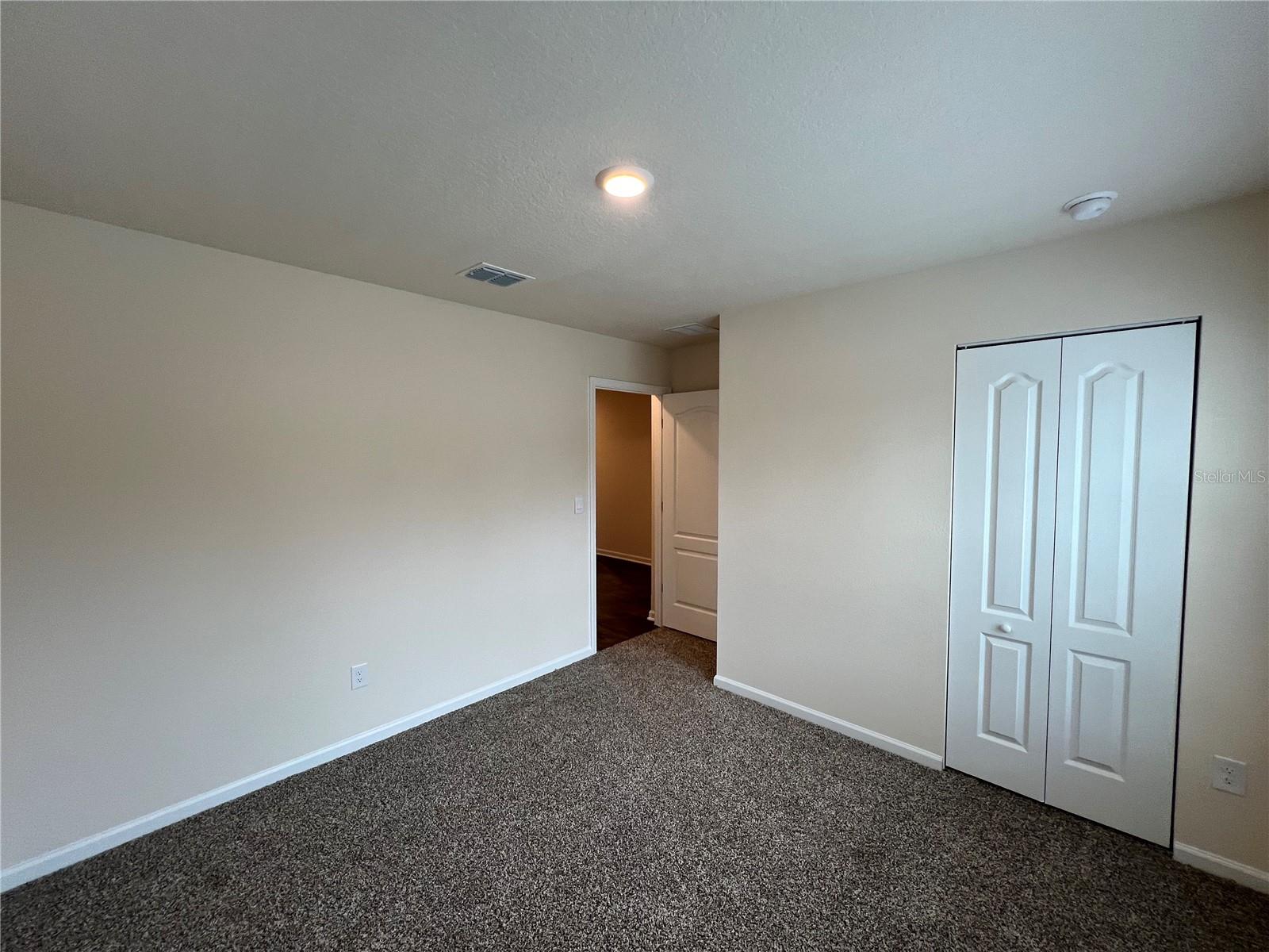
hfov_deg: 106.2
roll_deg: -0.1
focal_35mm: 13
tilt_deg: -2.8
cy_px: 476
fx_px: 477
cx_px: 634
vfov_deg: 89.9
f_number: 1.8
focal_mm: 1.57
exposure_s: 1/120
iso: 160
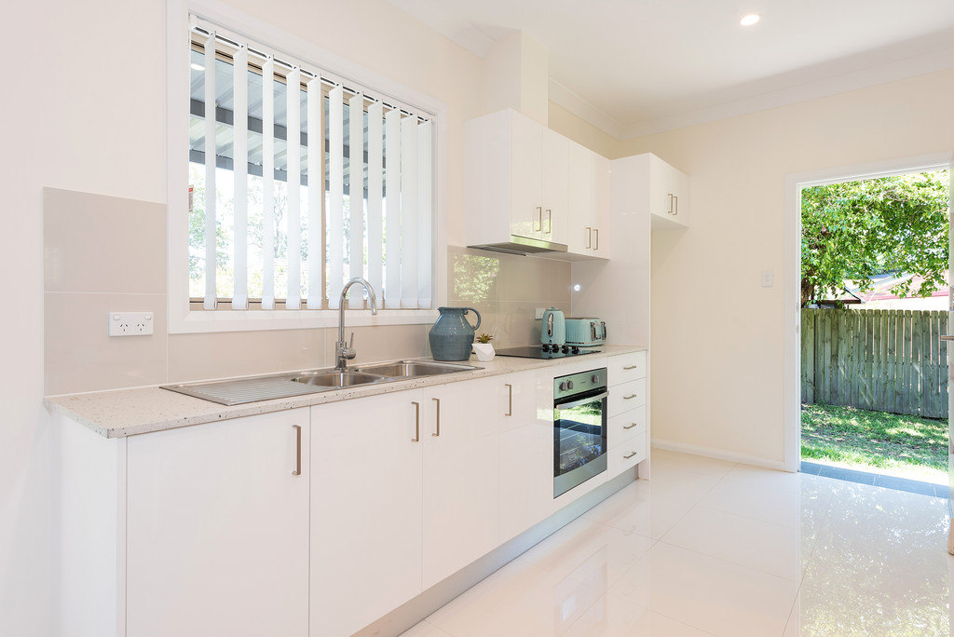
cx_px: 477
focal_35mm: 19
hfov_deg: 86.9
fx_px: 504
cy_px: 318
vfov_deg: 64.6
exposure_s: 1/13
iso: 200
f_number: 8
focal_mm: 19
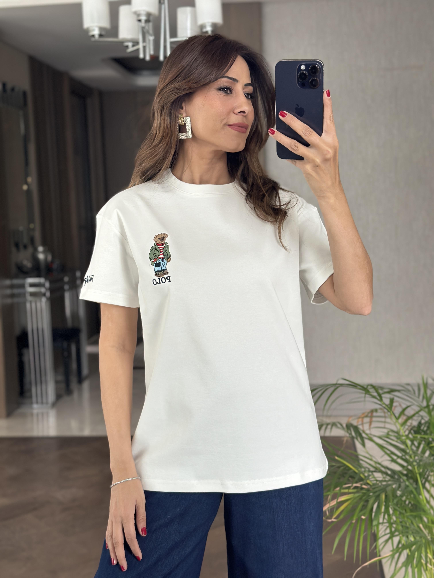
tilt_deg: -20.8
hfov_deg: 30.3
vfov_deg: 39.7
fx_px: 802
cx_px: 217
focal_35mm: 48
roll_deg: +3.9
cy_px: 289
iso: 160
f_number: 1.78
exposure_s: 1/60
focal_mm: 6.86
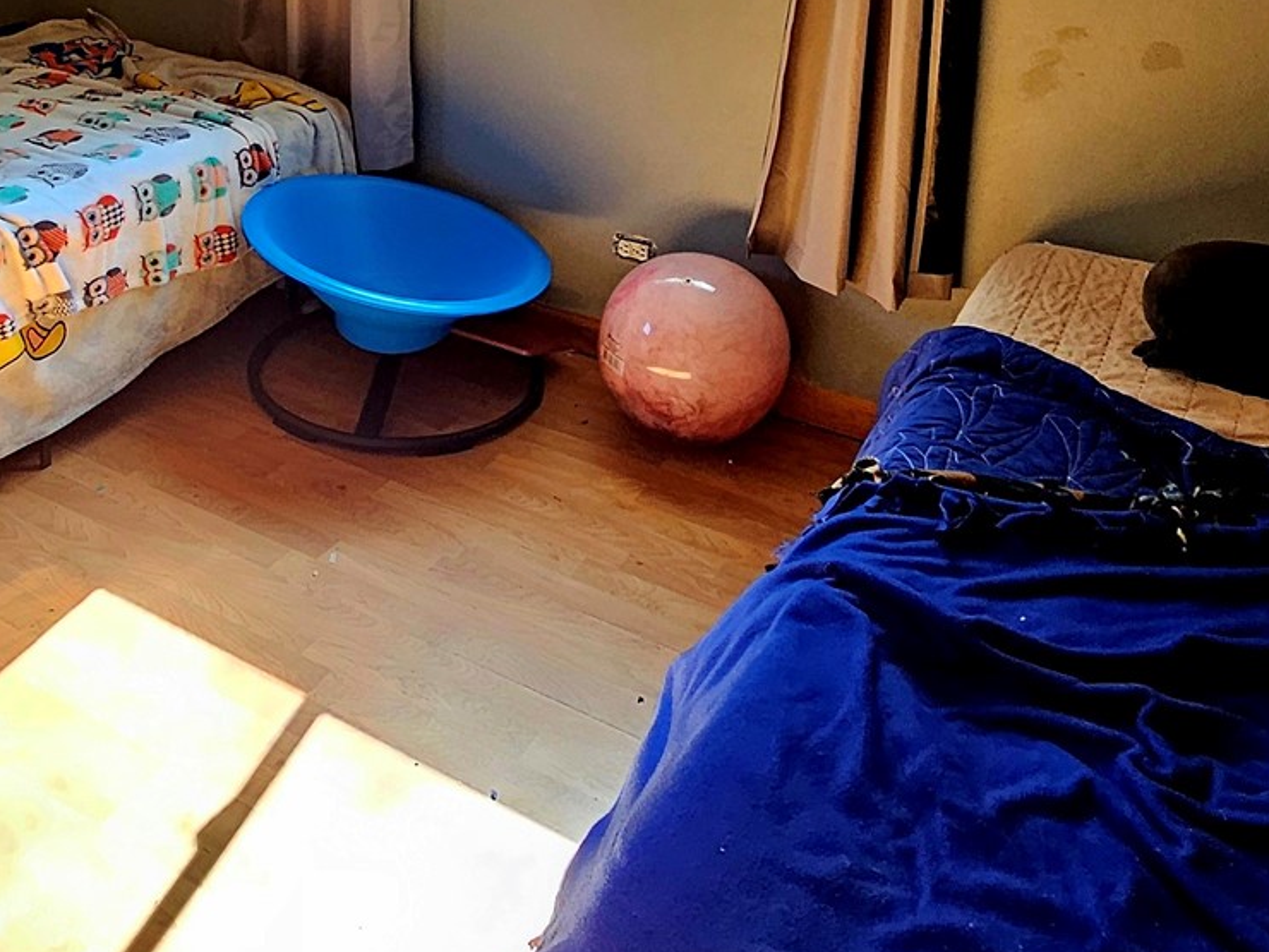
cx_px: 437
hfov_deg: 50.6
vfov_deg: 35.6
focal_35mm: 36
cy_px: -15
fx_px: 1320
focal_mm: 2.2
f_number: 2.2
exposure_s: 1/60.2
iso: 200
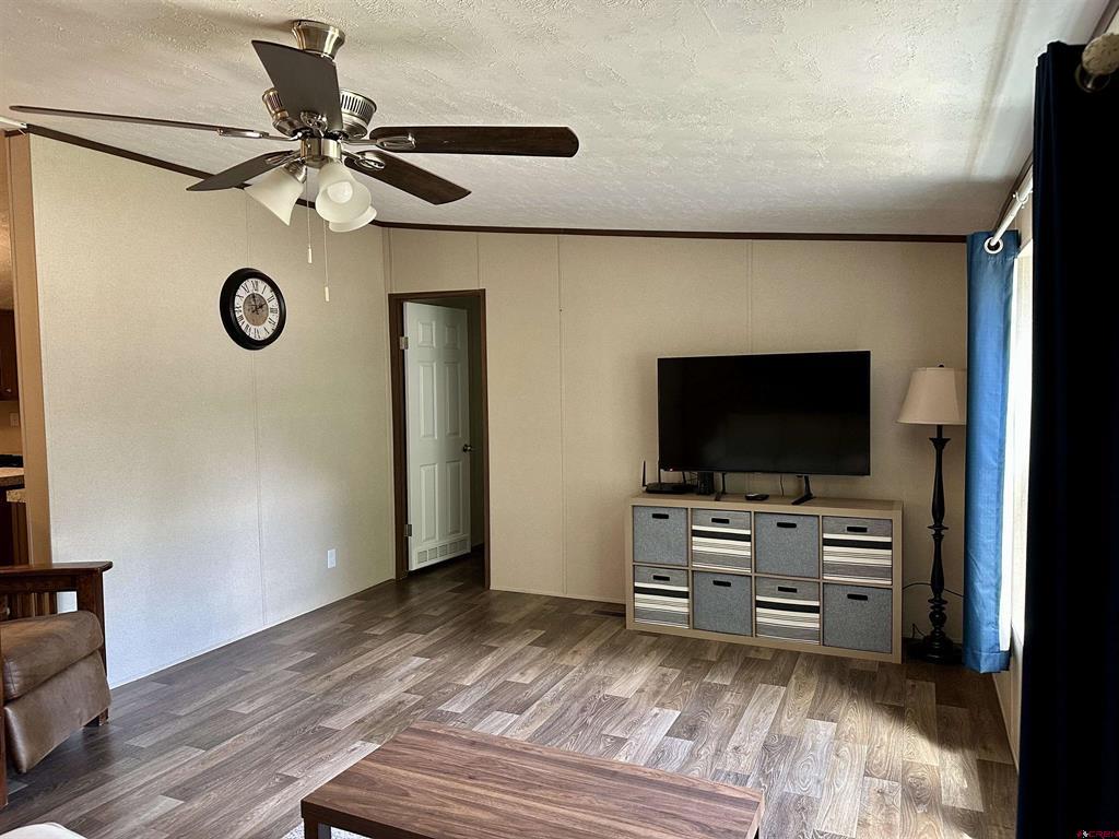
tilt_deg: -2.7
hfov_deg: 71.6
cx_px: 560
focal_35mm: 24
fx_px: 776
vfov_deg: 56.8
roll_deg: +0.7
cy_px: 420
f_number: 1.78
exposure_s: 1/60
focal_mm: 6.86
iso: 250
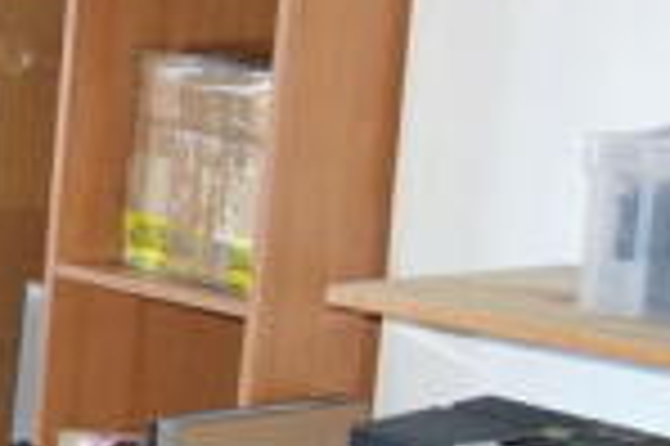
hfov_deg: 13.6
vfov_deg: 11.1
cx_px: -771
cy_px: 385
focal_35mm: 123
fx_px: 2287
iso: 200
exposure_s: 1/30
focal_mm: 10.4
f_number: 1.8
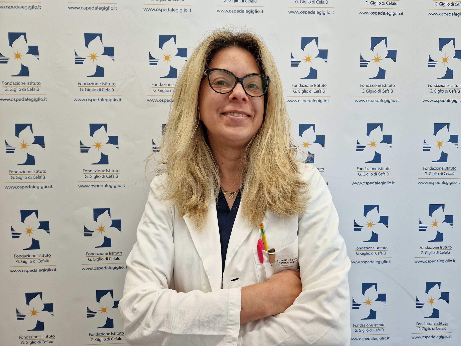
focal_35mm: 23
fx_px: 306
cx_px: 230
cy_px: 173
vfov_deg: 58.9
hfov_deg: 73.9
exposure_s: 1/100
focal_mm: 5.4
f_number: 1.8
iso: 50
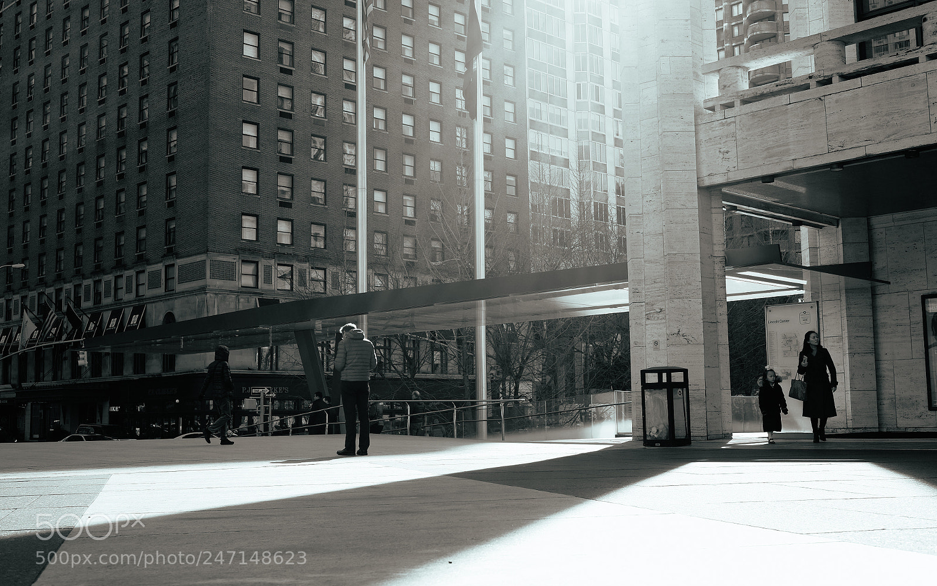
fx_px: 1073
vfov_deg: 30.5
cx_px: 470
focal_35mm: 42
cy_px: 290
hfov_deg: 47.2
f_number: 6.4
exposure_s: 1/350
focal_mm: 27
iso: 200
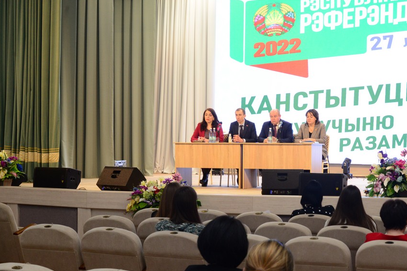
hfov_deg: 29.3
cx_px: 287
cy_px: 171
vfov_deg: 20.0
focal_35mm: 68
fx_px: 769
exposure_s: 1/80
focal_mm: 48
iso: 2000
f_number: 8
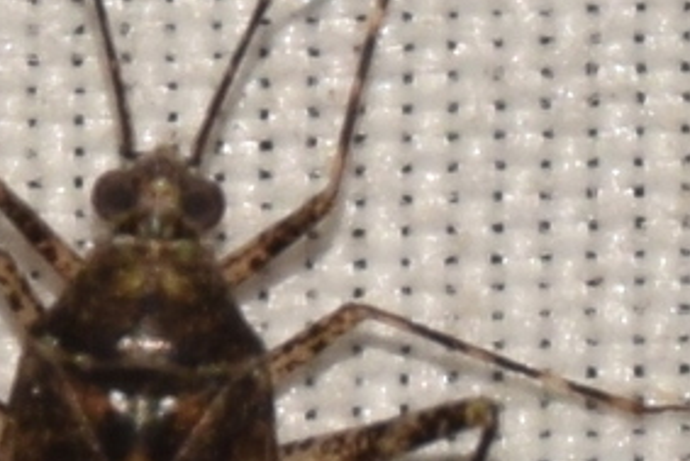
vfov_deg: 1.9
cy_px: 456
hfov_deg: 2.9
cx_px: 48
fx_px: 13634
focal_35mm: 711
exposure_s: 1/160
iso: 125
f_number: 14
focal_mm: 140
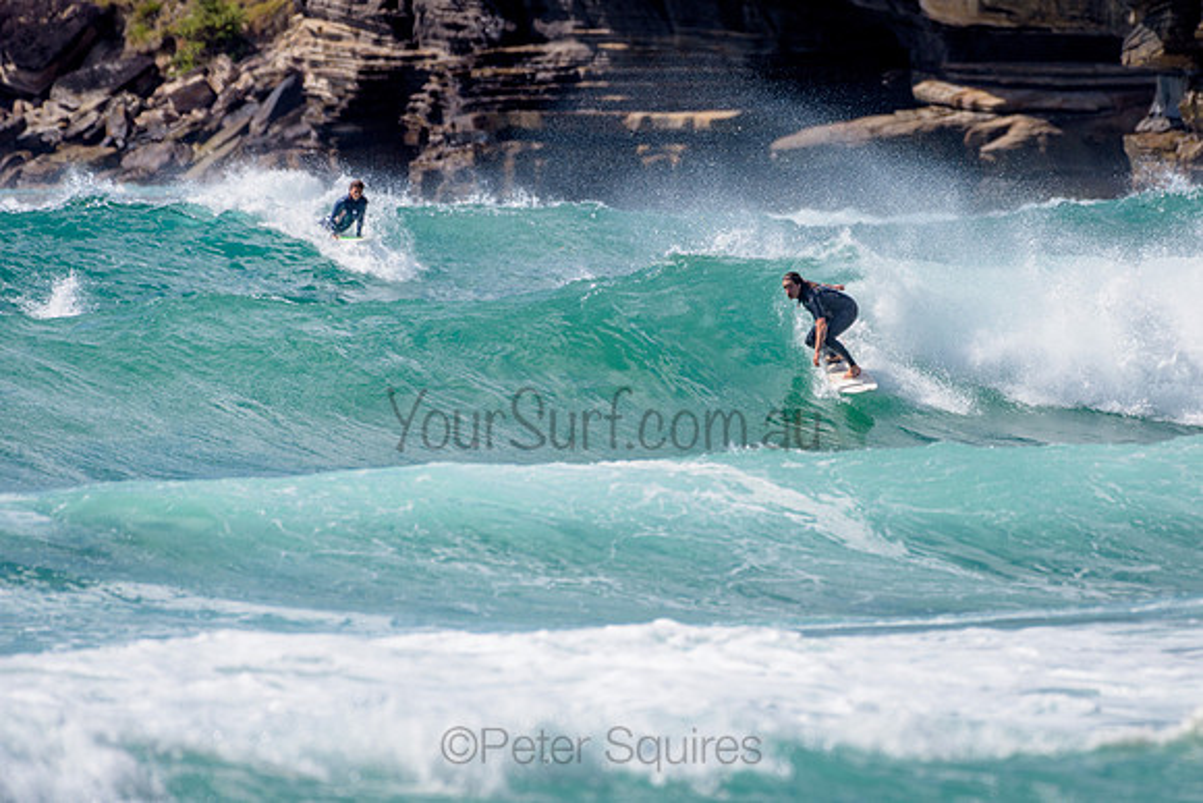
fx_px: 20492
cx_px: 731
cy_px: 311
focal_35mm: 613
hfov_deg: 3.4
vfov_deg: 2.2
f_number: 5.6
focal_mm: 500
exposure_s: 1/2000
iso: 100
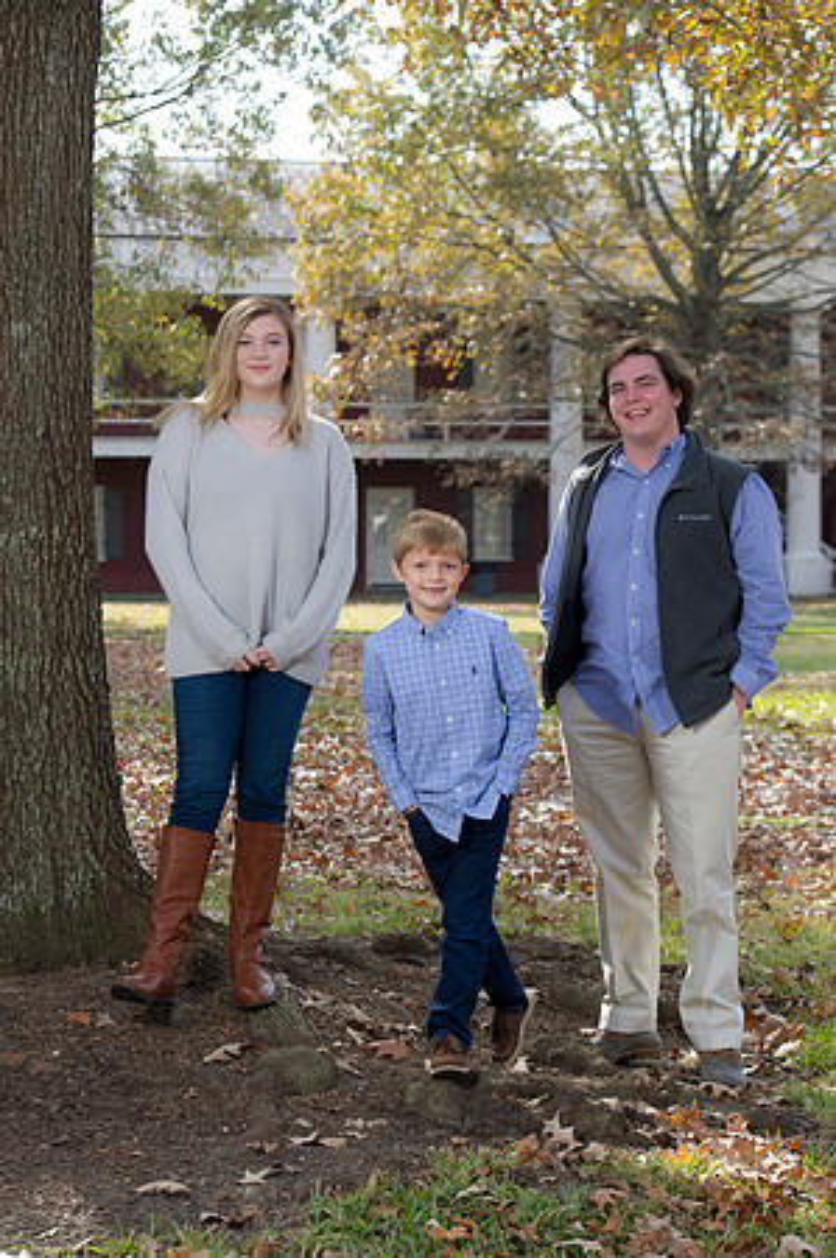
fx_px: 3142
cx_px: 418
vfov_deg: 22.6
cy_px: 629
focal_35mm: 90
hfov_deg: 15.2
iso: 160
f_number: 6.3
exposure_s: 1/100
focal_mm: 90
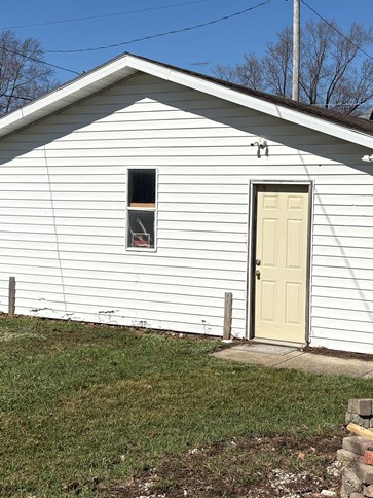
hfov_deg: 26.4
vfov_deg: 34.9
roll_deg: -1.0
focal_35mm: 55
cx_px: 251
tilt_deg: -0.6
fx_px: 790
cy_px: 208
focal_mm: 5.96
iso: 50
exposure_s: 1/8850
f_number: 1.6
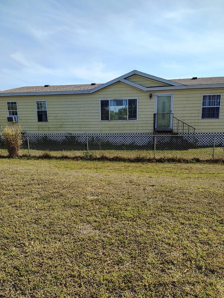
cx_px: 117
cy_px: 174
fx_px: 250
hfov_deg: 48.3
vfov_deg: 61.2
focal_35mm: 29
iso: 120
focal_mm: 5.56
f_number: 1.8
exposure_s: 1/1260
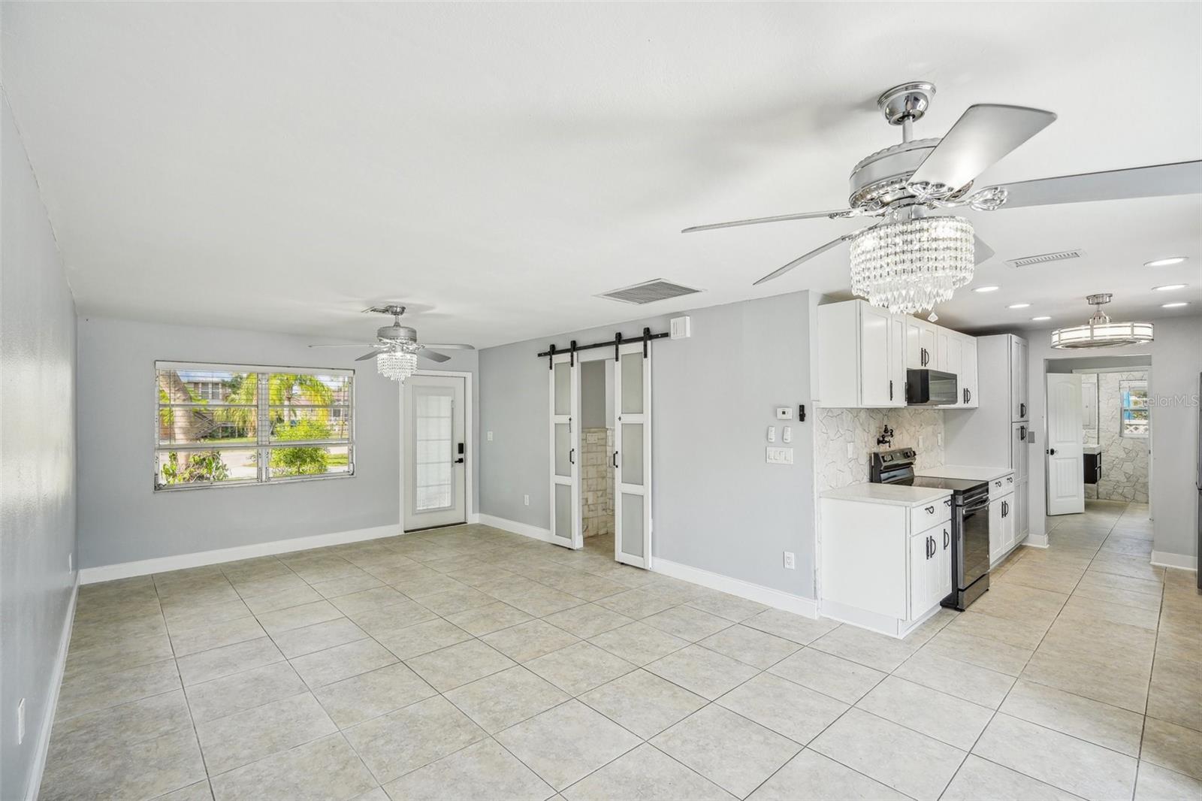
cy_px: 400
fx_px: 534
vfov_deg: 73.7
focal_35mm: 16
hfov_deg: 96.7
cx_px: 601
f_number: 4.5
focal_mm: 16
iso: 400
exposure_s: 1/200
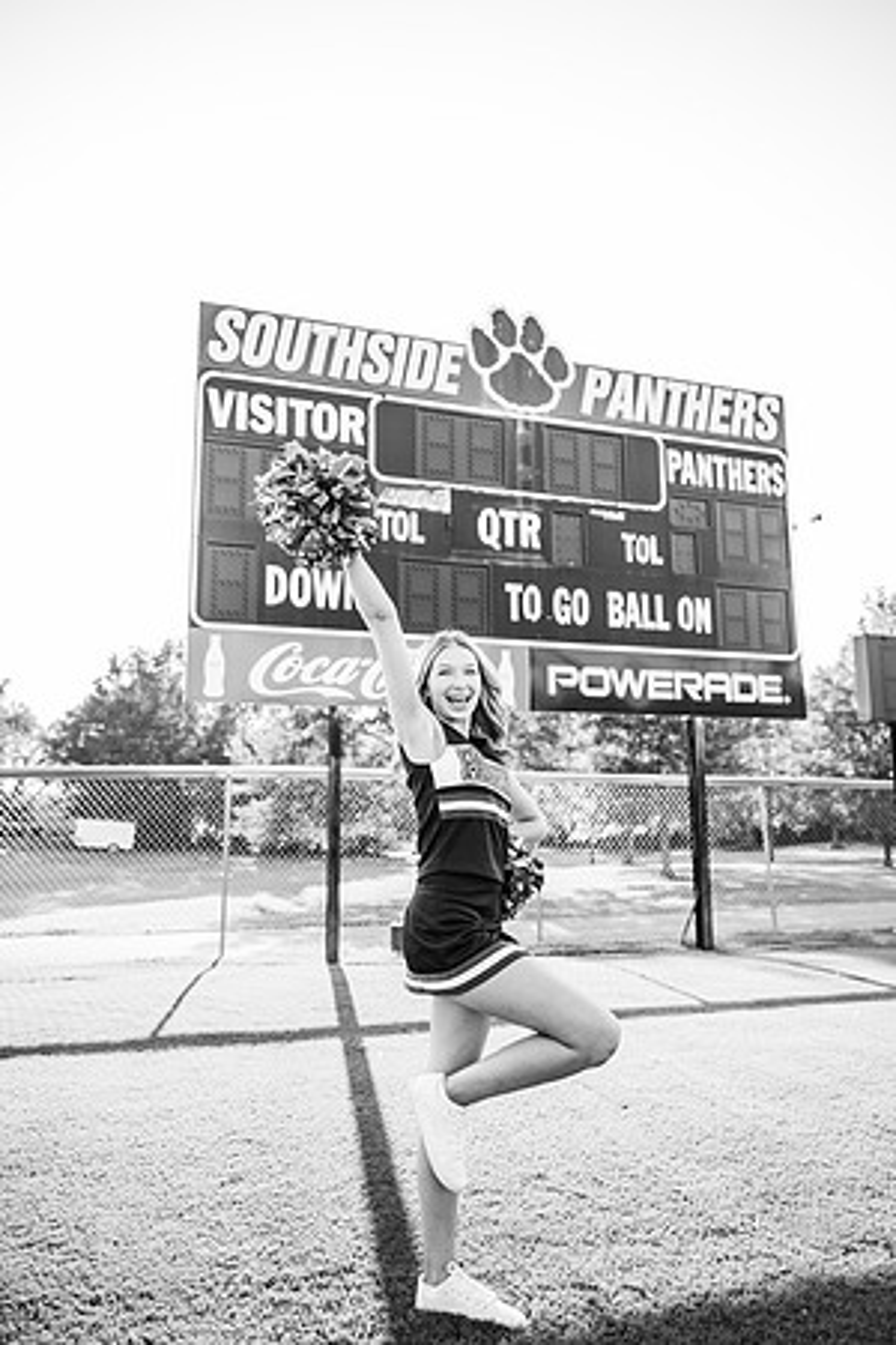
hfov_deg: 53.1
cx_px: 448
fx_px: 896
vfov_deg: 73.7
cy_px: 672
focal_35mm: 24
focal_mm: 24
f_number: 2.8
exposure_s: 1/800
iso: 200
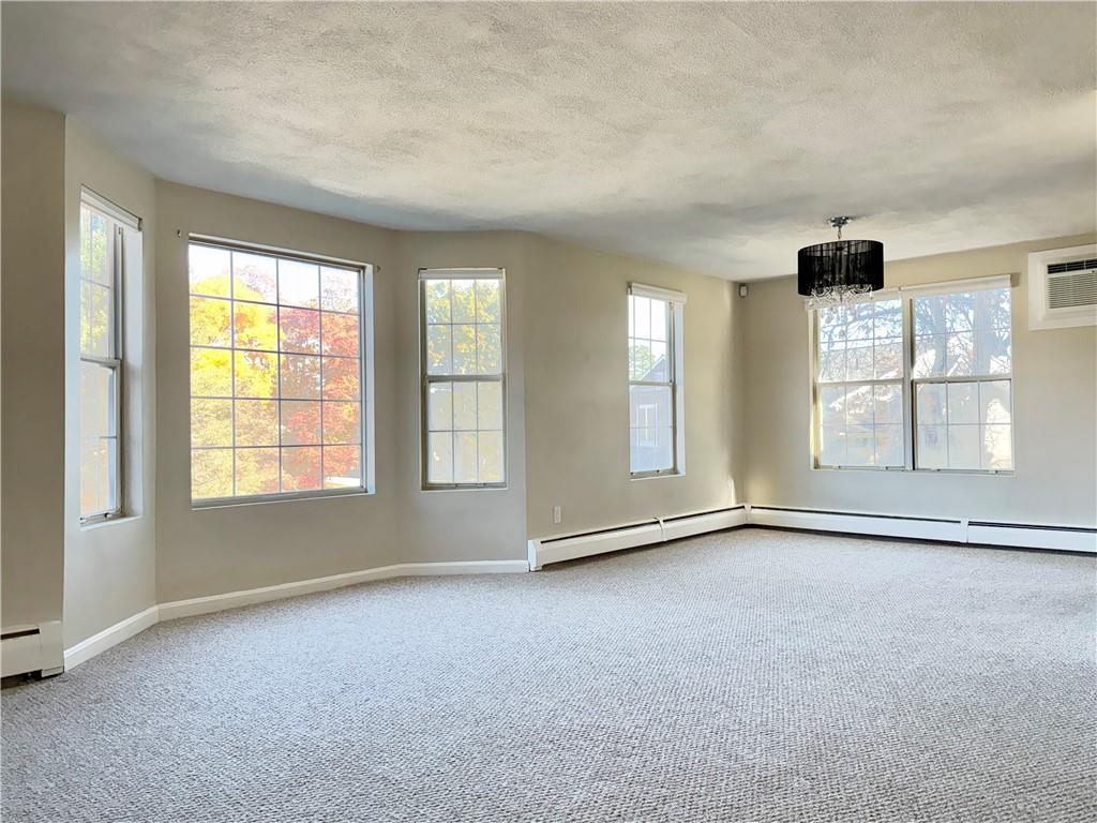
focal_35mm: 24
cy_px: 412
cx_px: 548
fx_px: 761
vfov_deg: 56.8
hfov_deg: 71.6
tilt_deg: +1.4
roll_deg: +0.1
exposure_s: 1/261
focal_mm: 6.76
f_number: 1.78
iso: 64
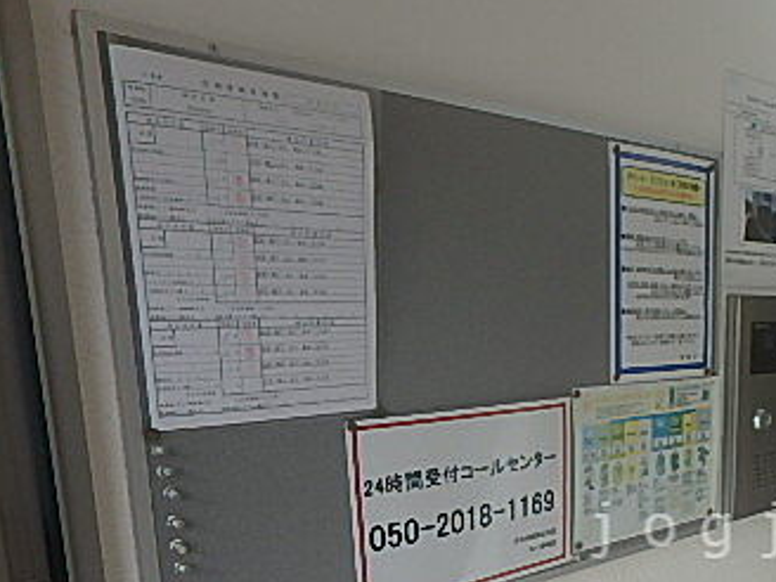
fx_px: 919
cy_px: 530
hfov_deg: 40.8
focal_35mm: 41
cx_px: 752
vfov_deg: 33.2
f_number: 3.5
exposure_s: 1/100
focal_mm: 3.7
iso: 125
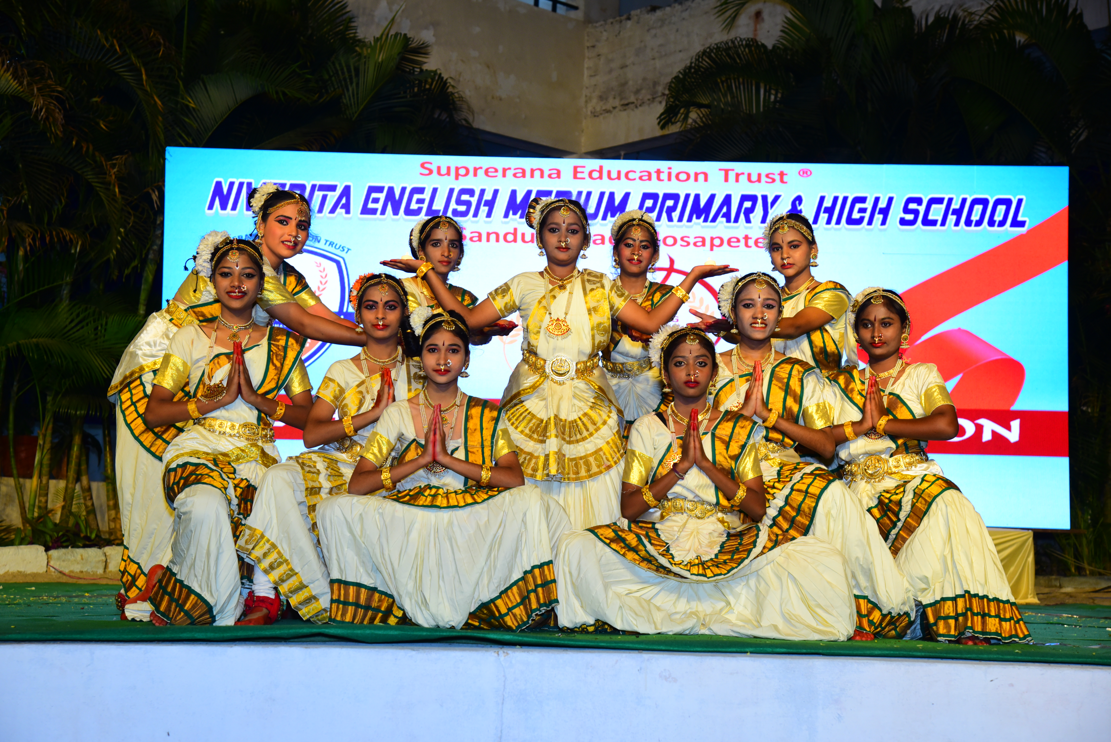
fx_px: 1914
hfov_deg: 32.4
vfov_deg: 21.9
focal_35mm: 62
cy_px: 371
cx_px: 556
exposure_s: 1/200
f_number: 5.6
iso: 1250
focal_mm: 62
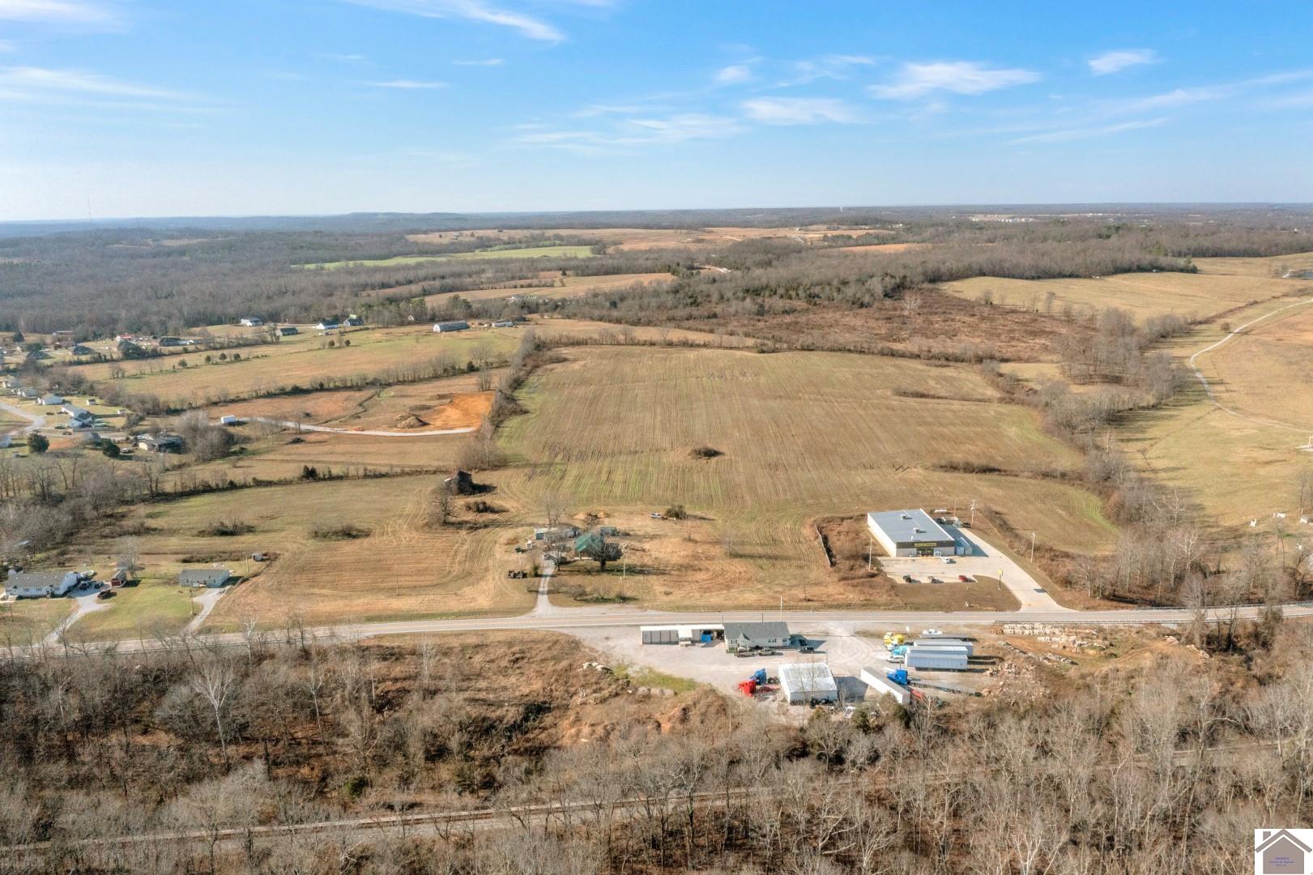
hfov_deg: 65.5
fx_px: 1021
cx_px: 656
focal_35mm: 28
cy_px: 438
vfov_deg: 46.4
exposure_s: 1/400
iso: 800
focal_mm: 10.26
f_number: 9
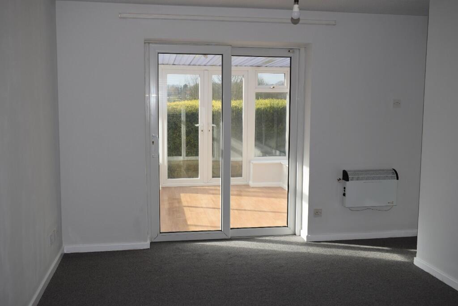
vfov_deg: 36.9
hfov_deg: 53.1
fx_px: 458
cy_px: 153
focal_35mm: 36
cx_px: 229
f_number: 6.3
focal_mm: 24
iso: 100
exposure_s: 1/160
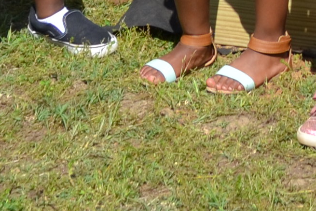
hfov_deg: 9.6
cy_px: -527
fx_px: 1852
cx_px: 390
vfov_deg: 5.8
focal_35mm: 211
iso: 100
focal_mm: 20
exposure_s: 1/400
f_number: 7.1
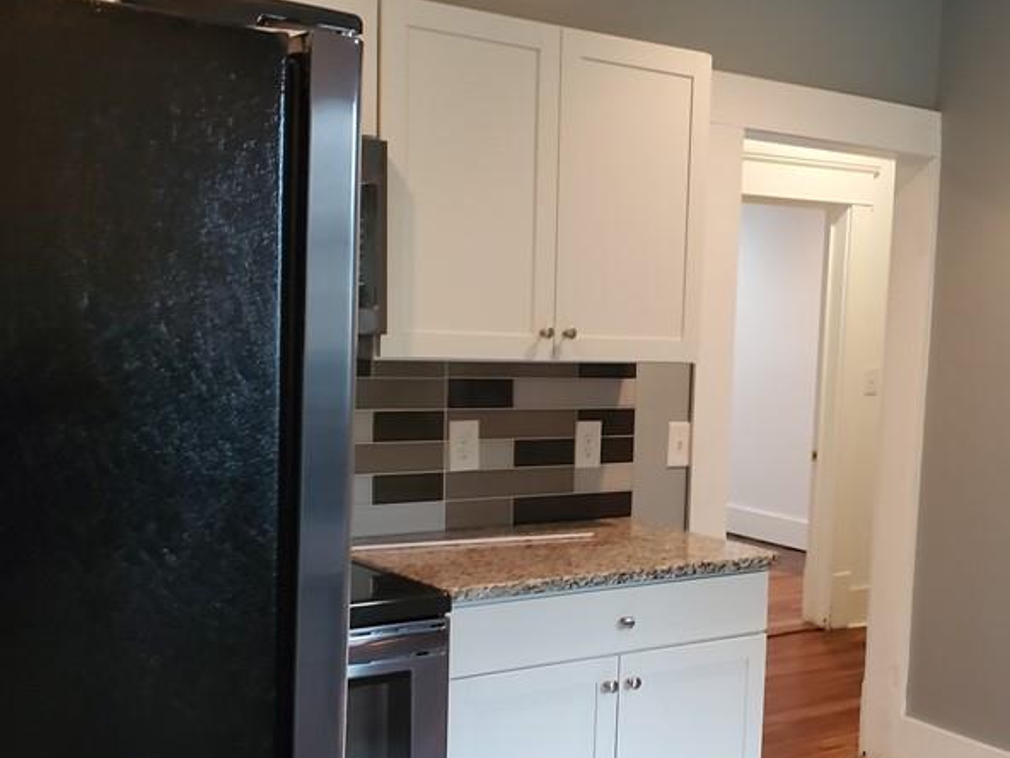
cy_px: 533
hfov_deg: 41.6
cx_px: 655
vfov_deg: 31.8
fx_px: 1313
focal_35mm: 45
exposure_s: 1/40
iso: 320
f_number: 2.4
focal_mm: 4.3
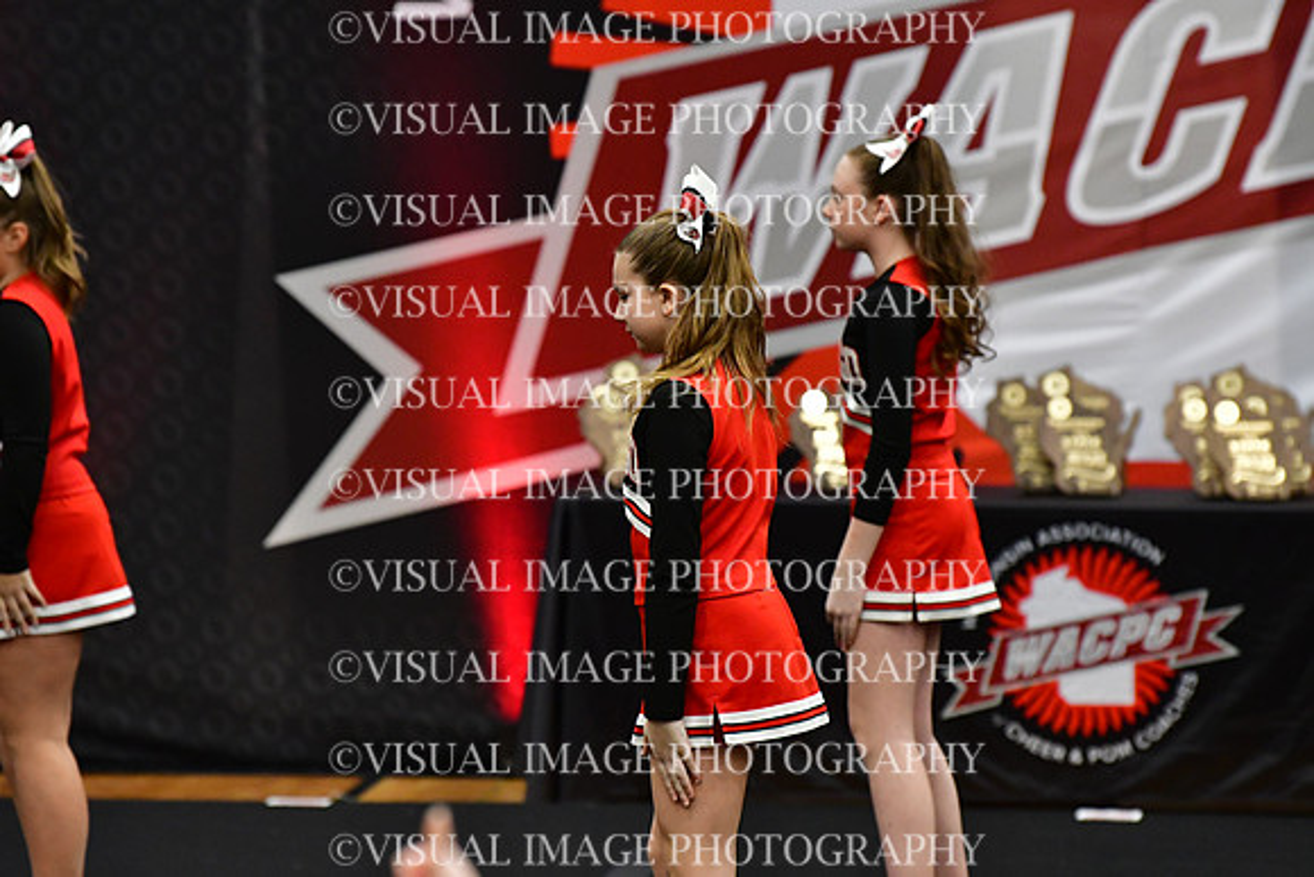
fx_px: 10952
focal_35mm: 300
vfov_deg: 4.6
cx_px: 657
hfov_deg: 6.9
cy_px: 438
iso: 4000
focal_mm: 200
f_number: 3.5
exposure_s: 1/500
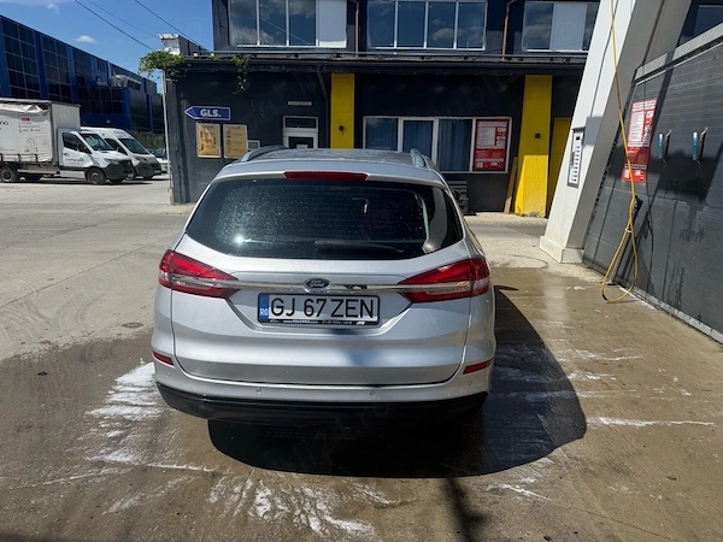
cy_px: 271
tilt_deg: -12.6
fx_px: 501
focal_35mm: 24
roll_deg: -1.4
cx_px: 362
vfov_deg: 56.8
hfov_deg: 71.6
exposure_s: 1/9091
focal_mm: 6.76
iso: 100
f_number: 1.78
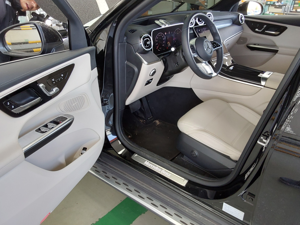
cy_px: 112
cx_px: 150
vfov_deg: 49.7
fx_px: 243
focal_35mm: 28
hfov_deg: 63.4
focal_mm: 2.91
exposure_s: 1/60
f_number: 1.9
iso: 80
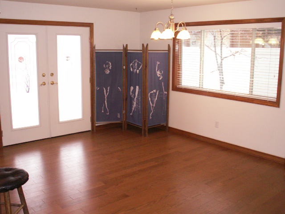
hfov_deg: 52.6
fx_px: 288
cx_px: 142
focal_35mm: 35
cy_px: 107
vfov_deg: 40.7
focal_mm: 5.86
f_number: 2.8
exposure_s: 1/40
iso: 160
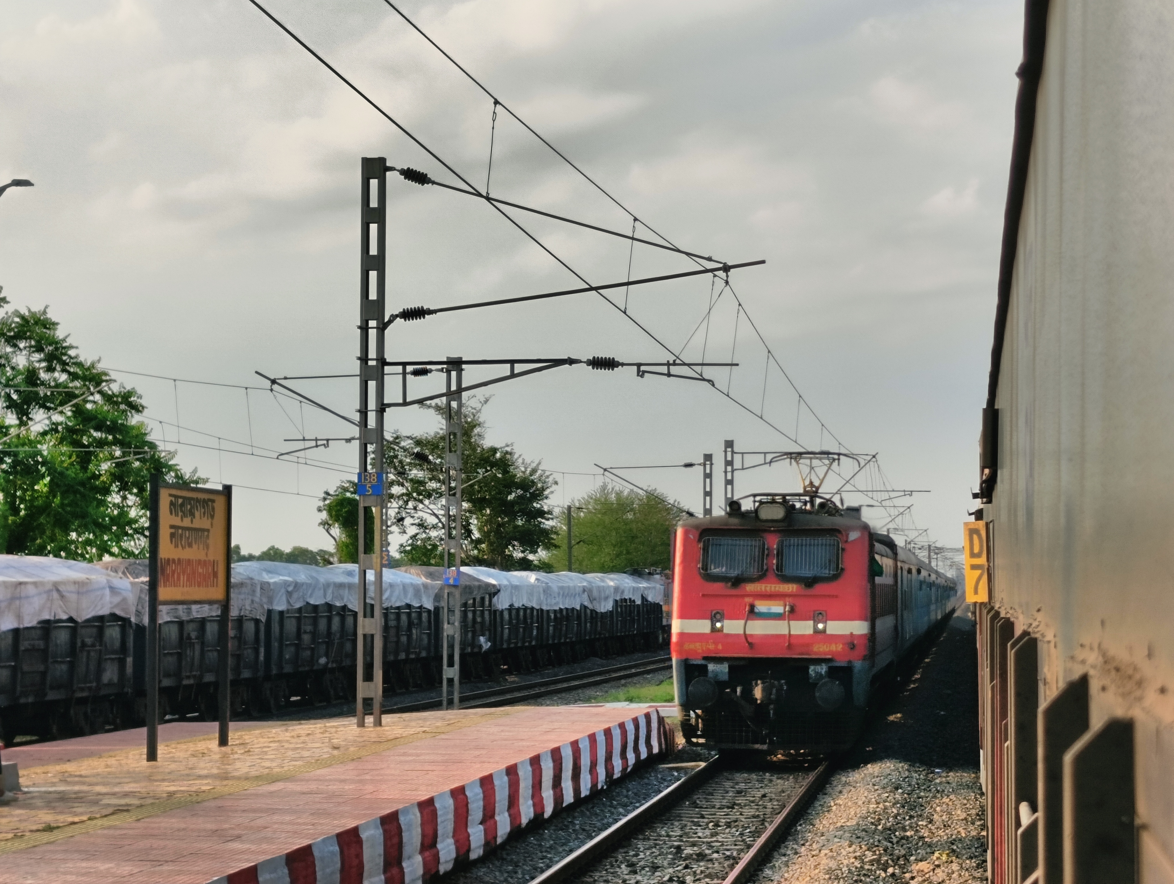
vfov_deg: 16.1
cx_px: 587
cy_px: 442
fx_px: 3125
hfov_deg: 21.3
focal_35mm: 92
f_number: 1.69
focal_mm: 6.06
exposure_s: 1/439
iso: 50
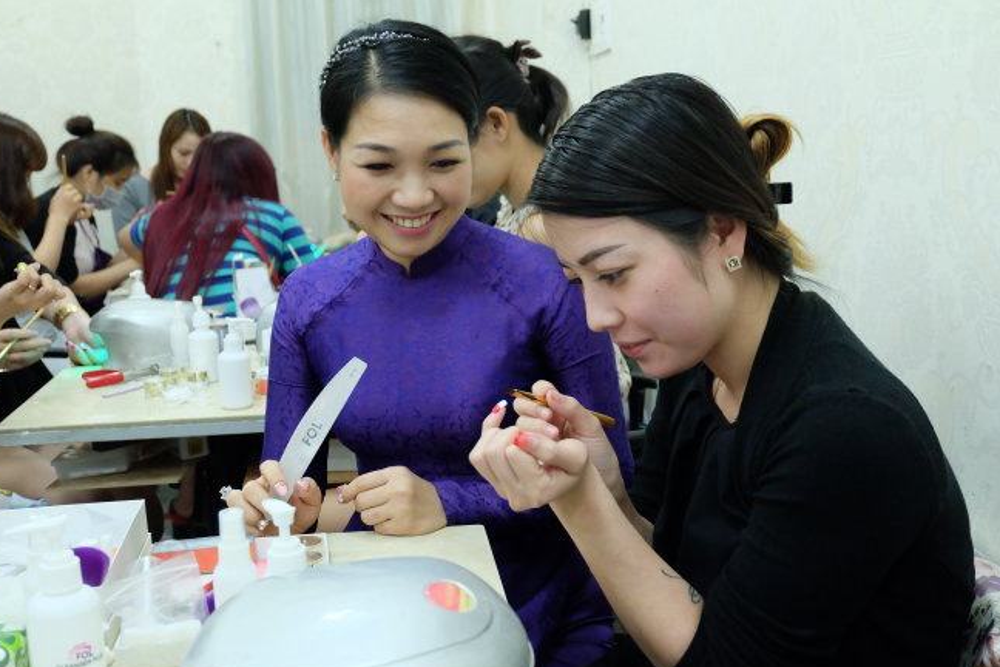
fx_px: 1083
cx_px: 490
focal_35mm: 39
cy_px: 339
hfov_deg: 49.6
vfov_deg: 34.2
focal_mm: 25.6
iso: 5000
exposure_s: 1/105
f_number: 4.5
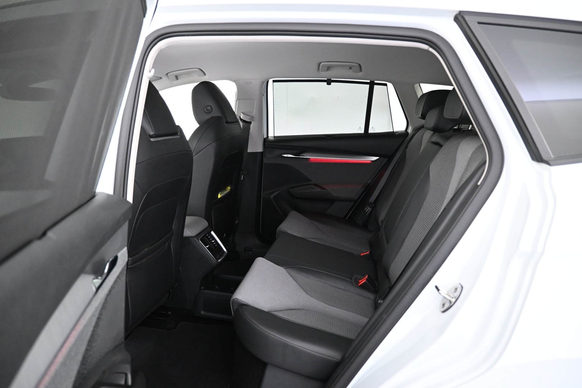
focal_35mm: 24
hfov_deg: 73.7
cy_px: 194
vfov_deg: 53.1
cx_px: 291
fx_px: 388
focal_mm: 16
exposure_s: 1/13
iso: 1600
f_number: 3.5
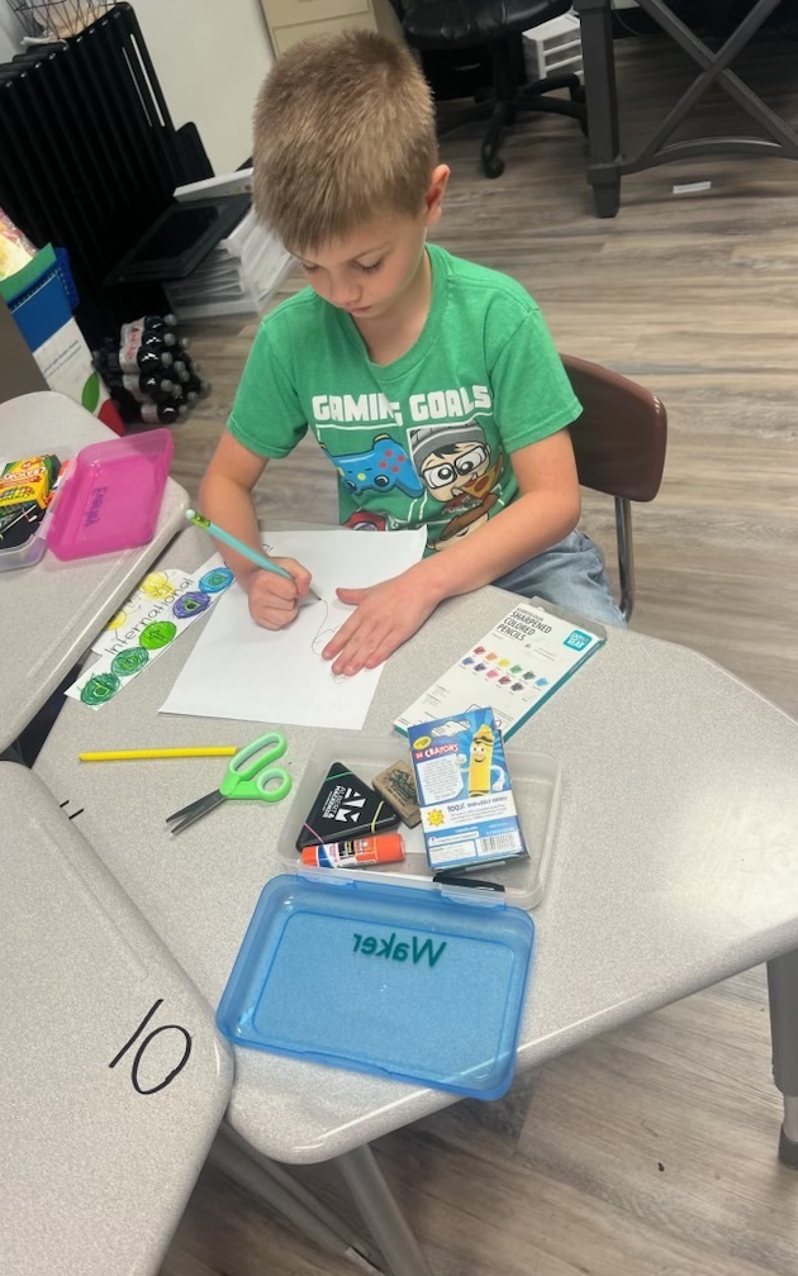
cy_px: 633
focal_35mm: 28
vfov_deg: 66.5
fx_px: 974
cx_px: 319
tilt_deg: -41.0
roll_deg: +20.8
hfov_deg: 44.3
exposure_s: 1/120
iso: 80
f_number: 1.5
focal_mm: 5.7
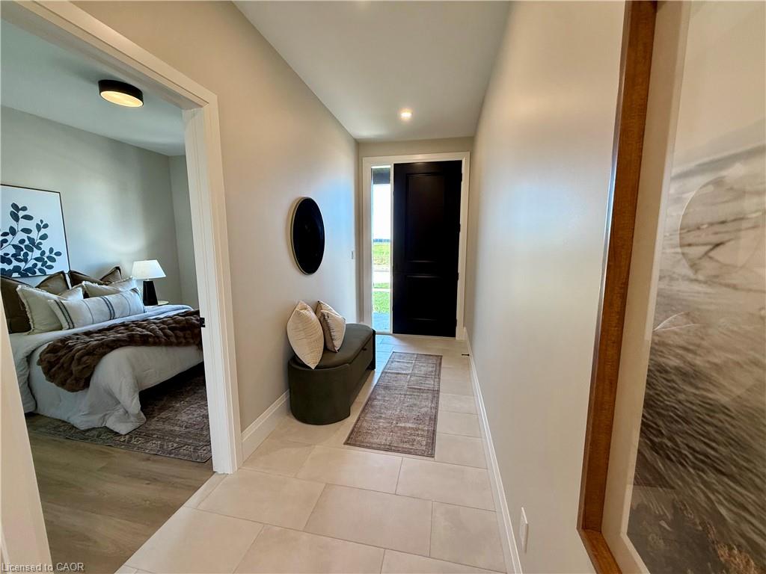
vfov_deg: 85.7
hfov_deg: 102.1
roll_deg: -0.2
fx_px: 310
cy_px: 287
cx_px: 383
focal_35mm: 14
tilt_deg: -8.8
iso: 160
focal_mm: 2.22
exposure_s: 1/120
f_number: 2.2
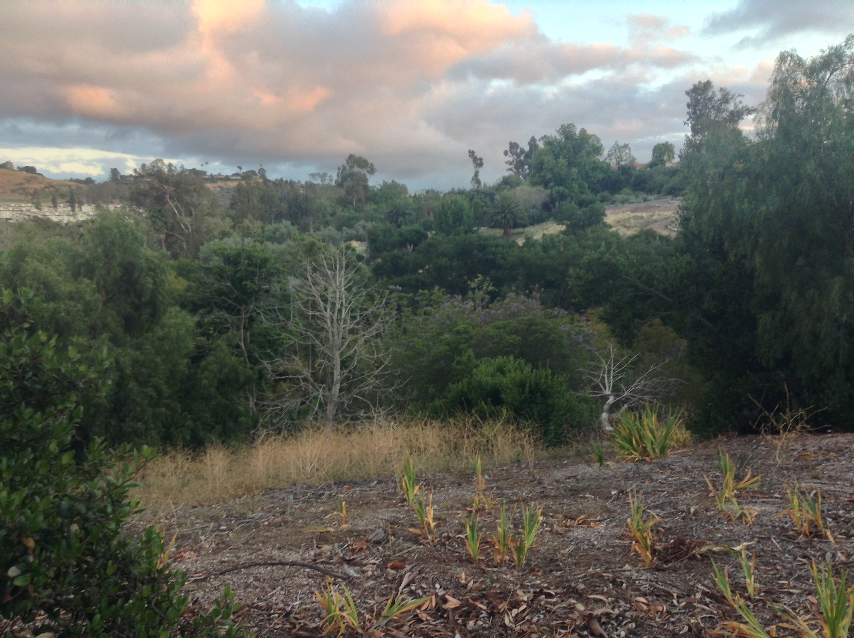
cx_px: 427
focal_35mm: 33
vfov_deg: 42.8
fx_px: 813
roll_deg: +0.2
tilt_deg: -8.1
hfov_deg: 55.4
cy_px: 319
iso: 32
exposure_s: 1/33
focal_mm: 3.3
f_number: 2.4
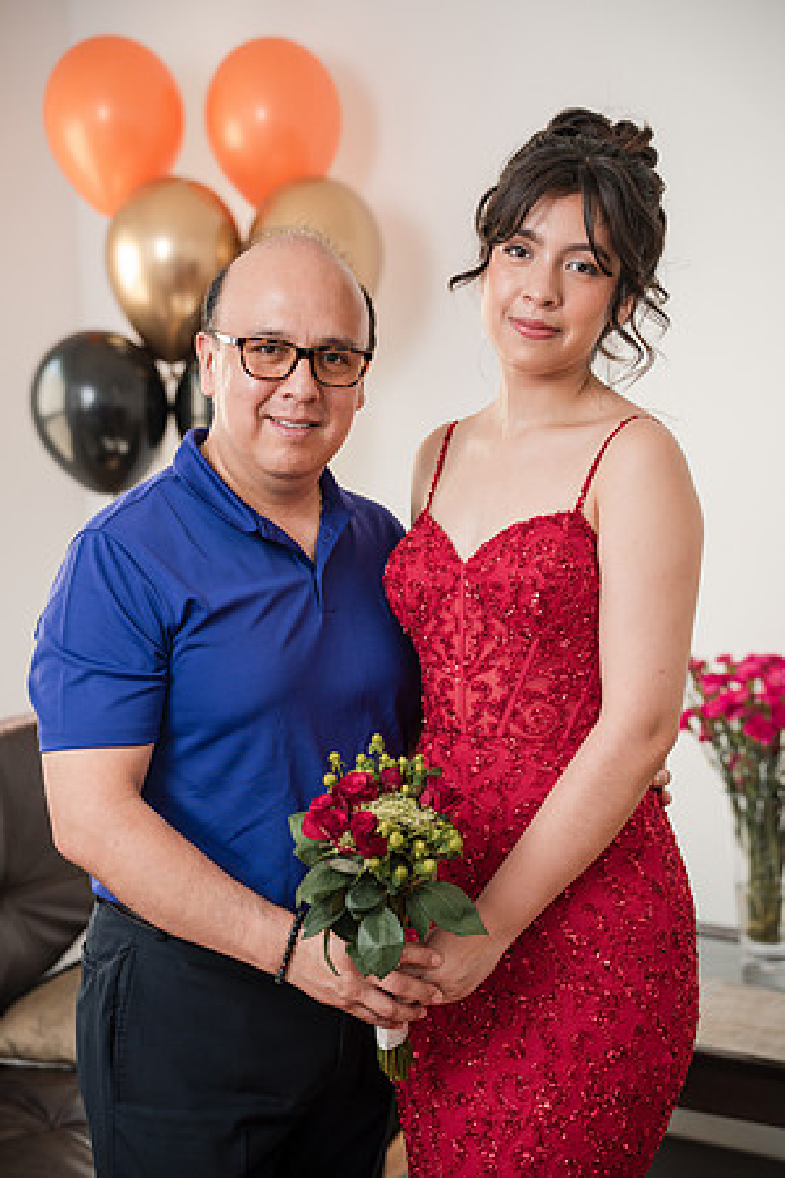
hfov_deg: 19.5
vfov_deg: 28.8
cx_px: 392
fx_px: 2289
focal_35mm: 70
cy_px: 589
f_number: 3.2
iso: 1000
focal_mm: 70
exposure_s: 1/250
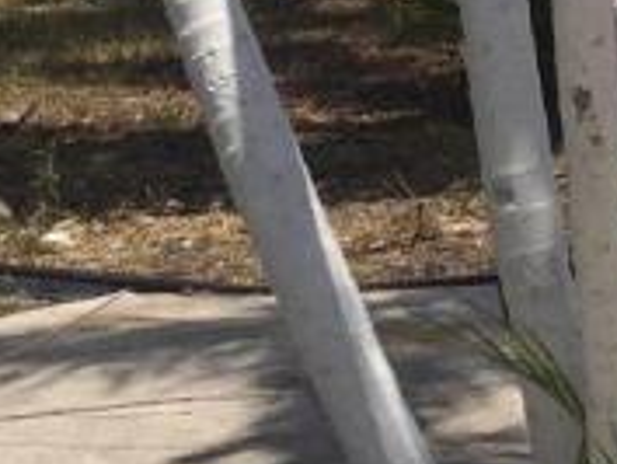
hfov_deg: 9.8
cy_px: -160
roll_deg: -0.7
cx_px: 1670
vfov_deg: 8.7
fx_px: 2996
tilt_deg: -6.9
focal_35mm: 168
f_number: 2.2
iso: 32
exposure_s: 1/4950
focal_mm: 4.15
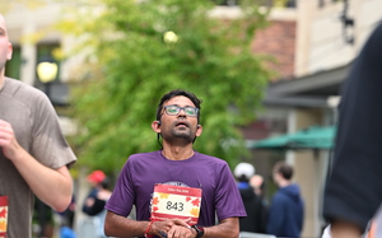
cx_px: 181
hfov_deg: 9.8
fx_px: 2237
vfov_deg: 6.1
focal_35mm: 215
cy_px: 123
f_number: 2.8
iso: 640
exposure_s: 1/1600
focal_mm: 115
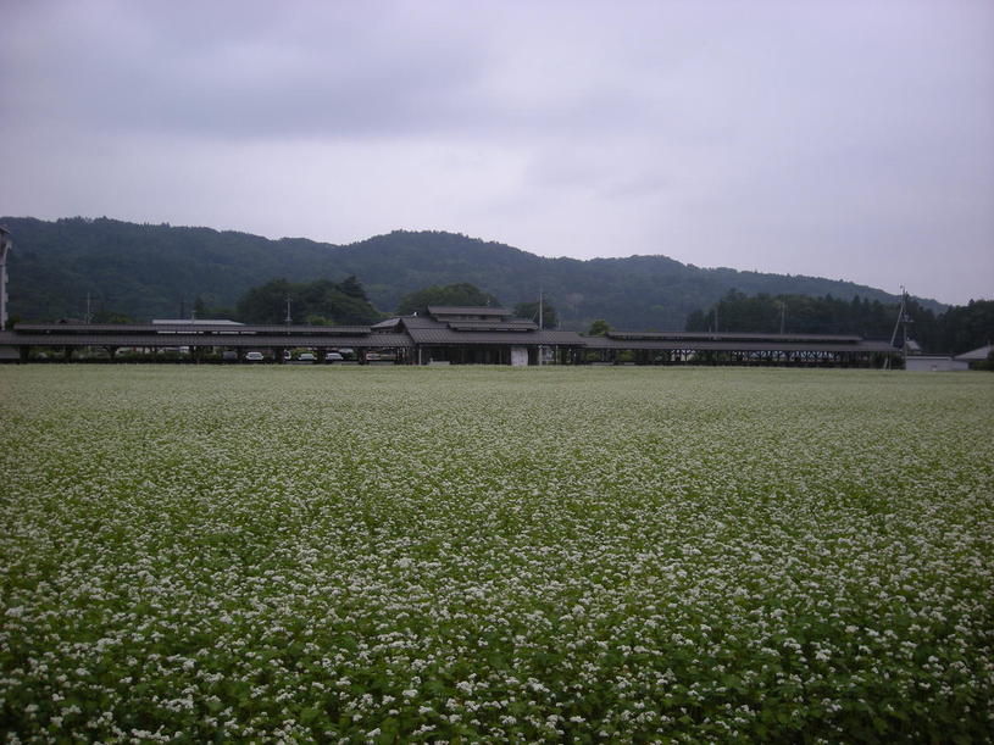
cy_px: 372
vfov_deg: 40.7
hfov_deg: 52.6
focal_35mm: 35
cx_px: 497
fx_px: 1005
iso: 64
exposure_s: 1/316
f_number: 5.7
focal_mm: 5.7
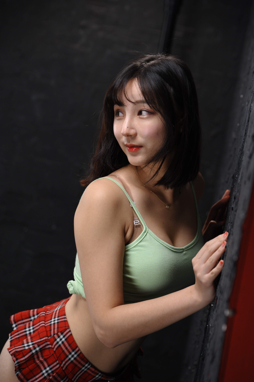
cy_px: 191
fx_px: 1483
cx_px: 127
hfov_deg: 9.8
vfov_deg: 14.7
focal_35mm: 140
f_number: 4.5
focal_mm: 140
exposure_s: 1/160
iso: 800
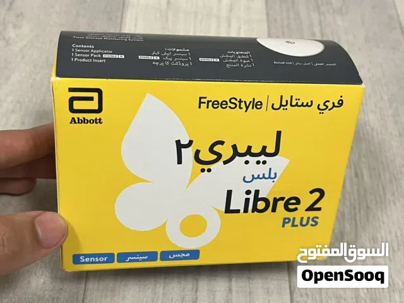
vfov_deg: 53.1
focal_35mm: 26
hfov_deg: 67.3
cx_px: 202
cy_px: 152
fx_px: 303
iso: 125
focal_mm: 5.1
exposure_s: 1/90
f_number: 1.6
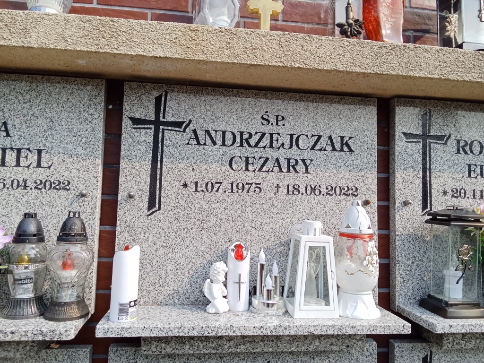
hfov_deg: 65.3
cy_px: 182
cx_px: 242
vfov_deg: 51.4
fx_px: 378
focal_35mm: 27
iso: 101
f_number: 2
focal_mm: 2.79
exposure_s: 1/933
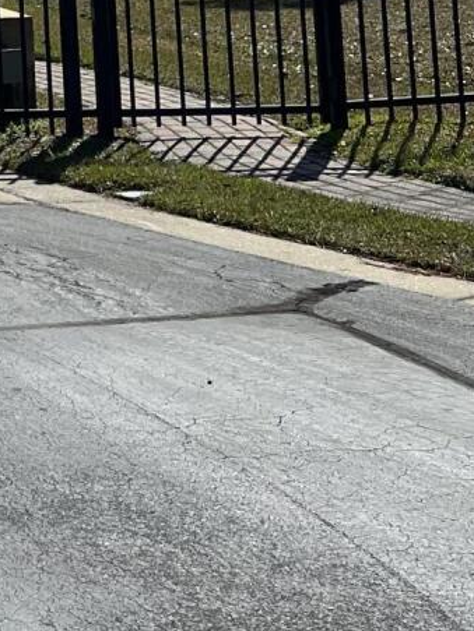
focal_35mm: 115
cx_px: -412
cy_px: -450
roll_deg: +0.8
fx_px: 2100
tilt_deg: +5.4
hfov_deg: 11.8
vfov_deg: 15.2
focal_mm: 5.7
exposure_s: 1/6993
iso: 50
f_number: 1.5
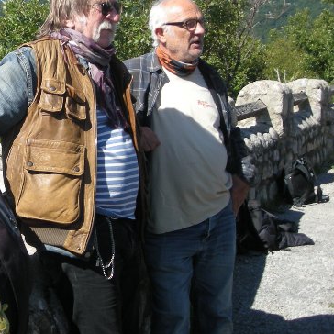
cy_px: 113
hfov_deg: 23.9
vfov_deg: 25.2
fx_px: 742
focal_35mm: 68
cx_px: -24
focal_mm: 5.7
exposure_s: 1/152
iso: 50
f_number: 5.7
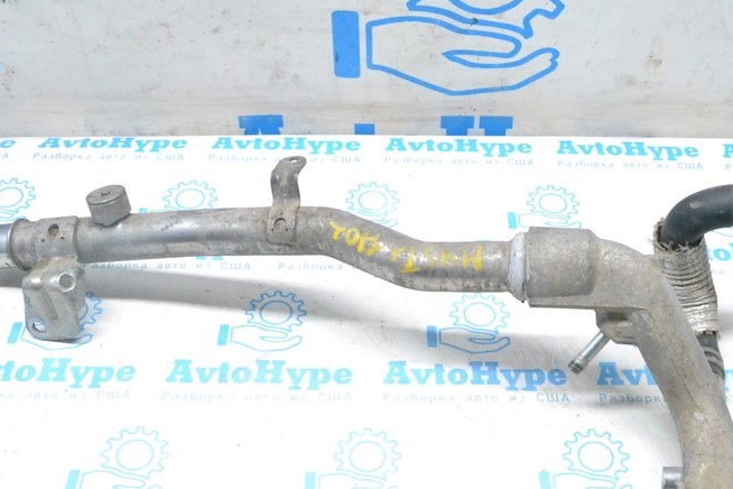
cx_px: 435
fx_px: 957
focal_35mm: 47
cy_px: 321
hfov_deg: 41.7
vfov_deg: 28.5
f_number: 9
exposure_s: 1/160
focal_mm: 20
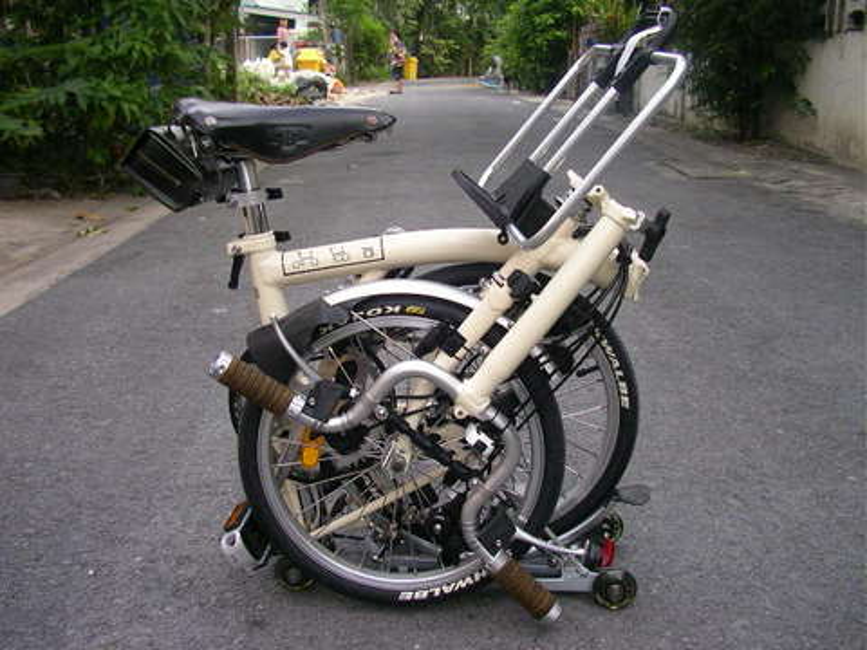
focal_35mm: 40
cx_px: 434
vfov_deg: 36.0
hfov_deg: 46.8
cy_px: 325
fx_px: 1002
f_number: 2.9
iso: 100
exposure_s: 1/28.1
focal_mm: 6.2
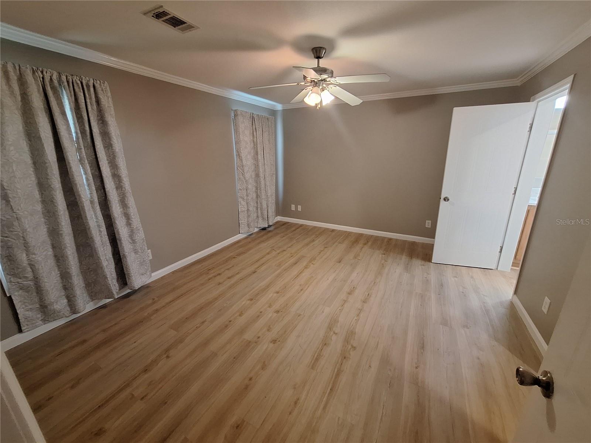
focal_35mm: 13
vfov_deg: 89.9
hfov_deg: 106.2
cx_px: 296
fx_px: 222
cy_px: 222
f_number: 2.2
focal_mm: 1.74
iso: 200
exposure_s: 1/24
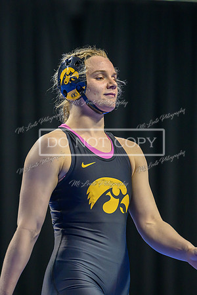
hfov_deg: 4.6
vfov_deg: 6.9
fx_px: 2462
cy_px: 148
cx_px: 48
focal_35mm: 300
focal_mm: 200
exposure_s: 1/800
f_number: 2.8
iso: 3200
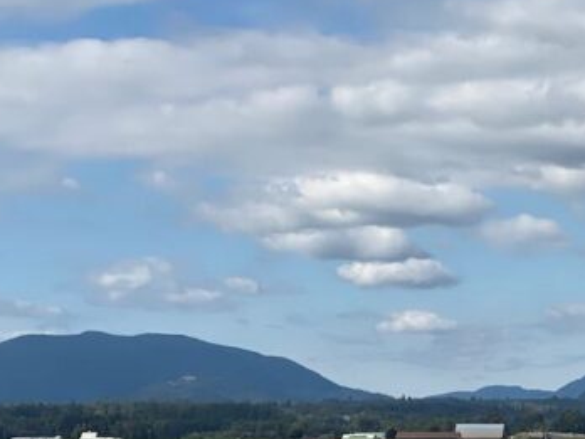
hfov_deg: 12.9
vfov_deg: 9.7
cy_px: 357
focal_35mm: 153
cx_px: 269
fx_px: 2586
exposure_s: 1/3690
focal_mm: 6
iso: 20
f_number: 2
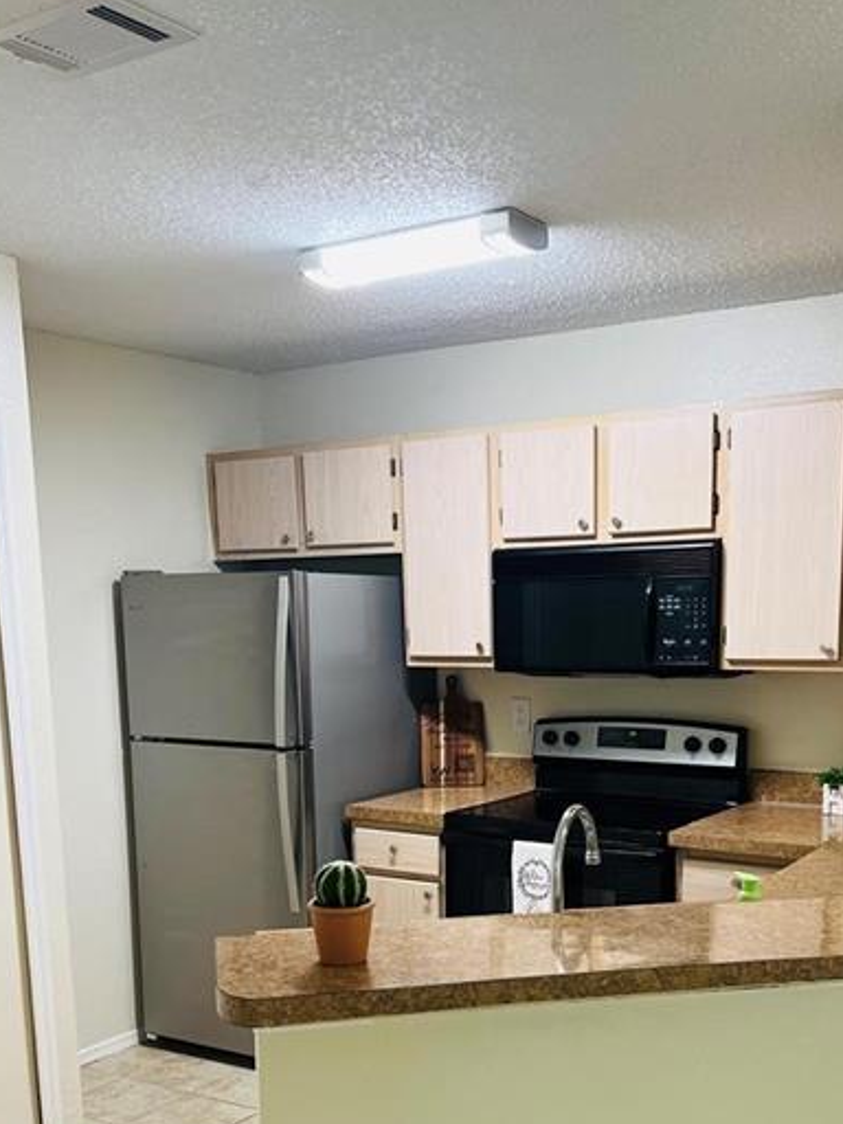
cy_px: 801
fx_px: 1266
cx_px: 498
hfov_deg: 36.7
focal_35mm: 39
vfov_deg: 46.6
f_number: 1.5
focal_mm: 5.7
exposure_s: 1/60
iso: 80
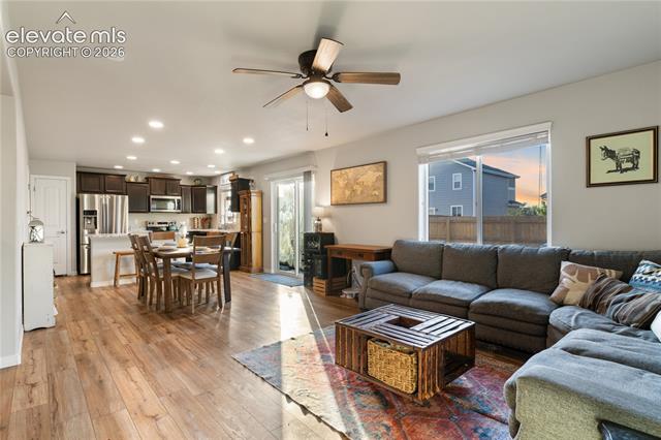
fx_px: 330
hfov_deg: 90.0
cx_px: 330
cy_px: 220
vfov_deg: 67.3
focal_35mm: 18
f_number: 8
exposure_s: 1/3
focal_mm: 18
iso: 200
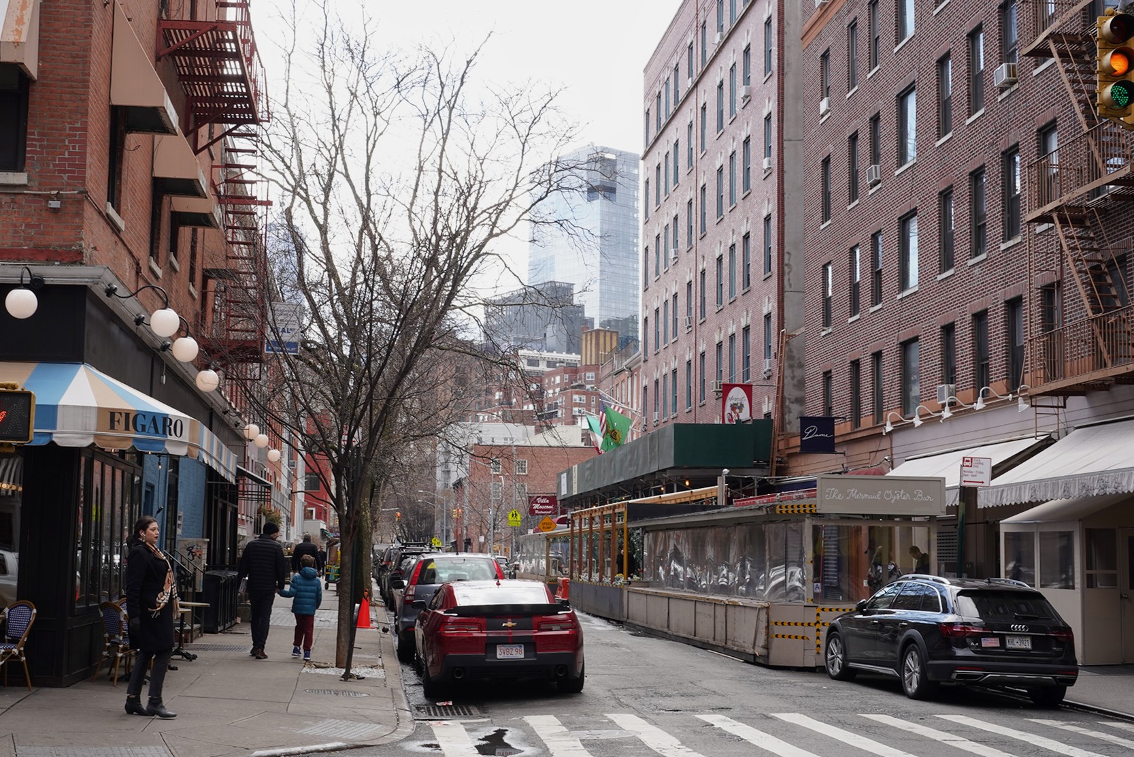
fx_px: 1512
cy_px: 389
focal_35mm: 48
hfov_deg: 41.0
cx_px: 488
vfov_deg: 28.1
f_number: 10
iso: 250
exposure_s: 1/100
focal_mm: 40
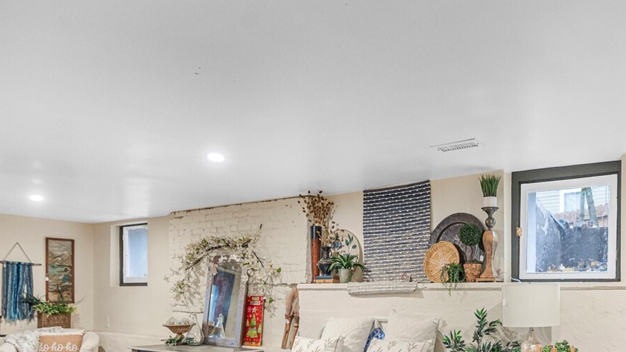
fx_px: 498
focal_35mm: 30
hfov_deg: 60.2
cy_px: 298
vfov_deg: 37.1
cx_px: 482
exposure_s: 1/20
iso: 1600
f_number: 4.5
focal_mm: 15
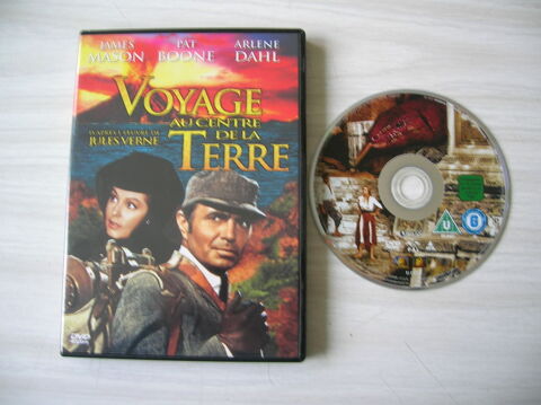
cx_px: 270
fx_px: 531
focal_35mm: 34
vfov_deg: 41.7
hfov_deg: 54.0
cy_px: 202
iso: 50
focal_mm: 5.7
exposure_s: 1/10.6
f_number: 2.9
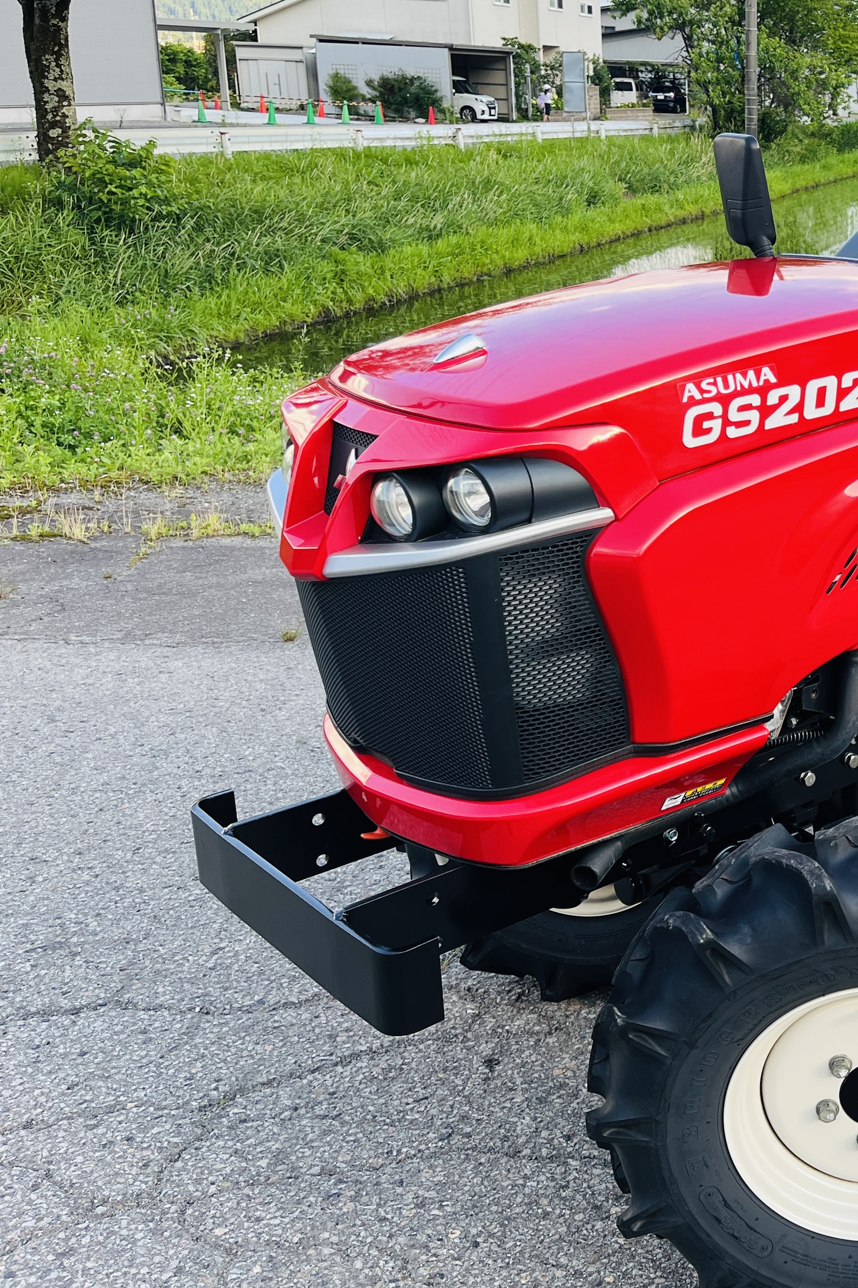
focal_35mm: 43
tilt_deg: -16.4
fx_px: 1538
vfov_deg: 45.2
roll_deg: -1.8
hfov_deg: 27.5
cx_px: 1023
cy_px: 524
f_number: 1.6
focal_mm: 5.1
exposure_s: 1/283
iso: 40
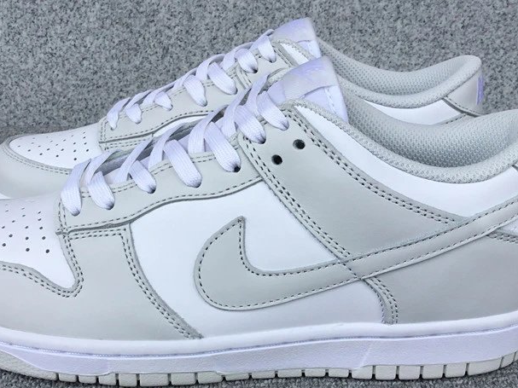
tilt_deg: -26.0
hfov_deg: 41.2
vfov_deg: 31.4
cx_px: 246
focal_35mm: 46
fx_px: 688
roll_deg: -0.8
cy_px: 232
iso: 25
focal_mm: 3.3
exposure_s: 1/471
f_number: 2.4
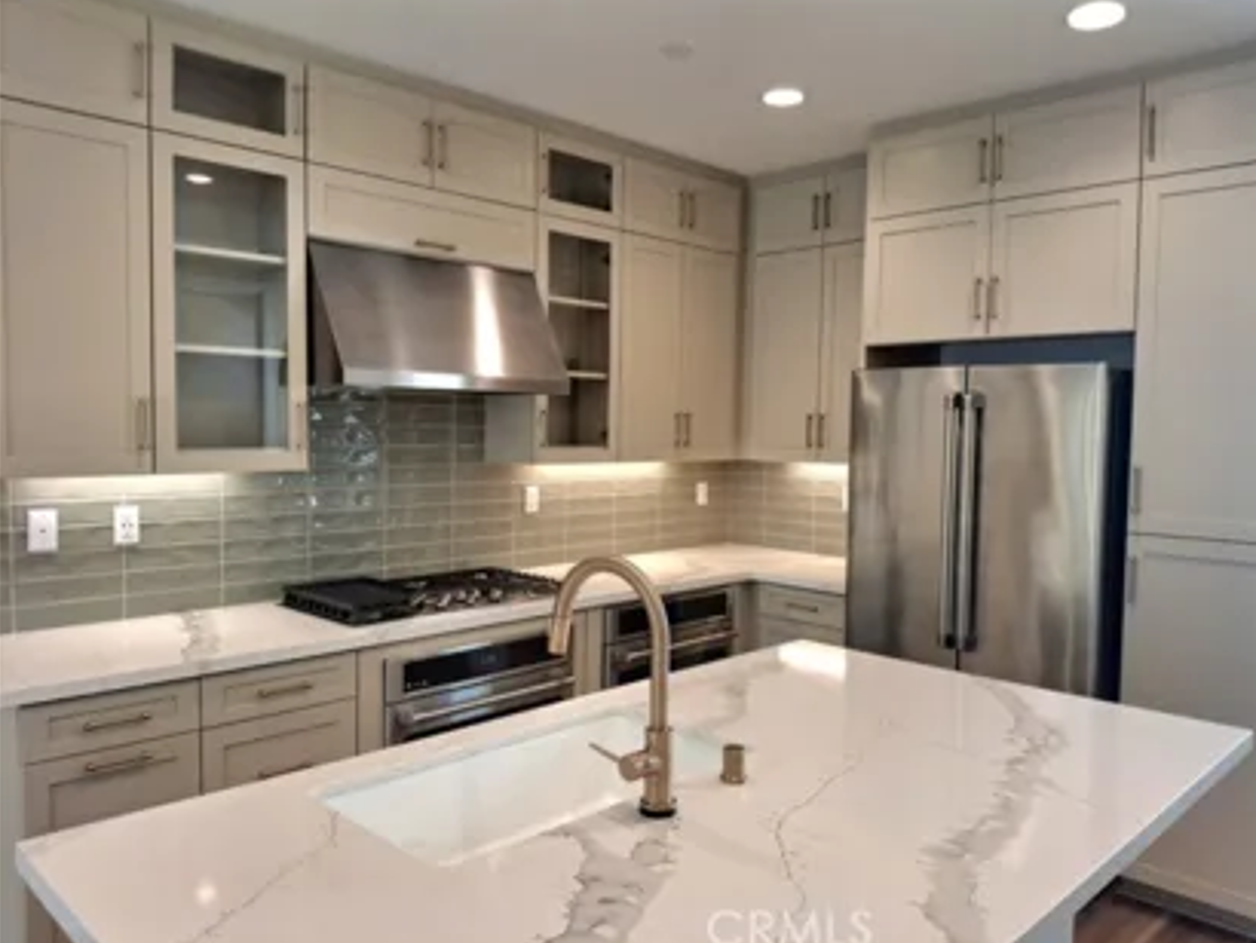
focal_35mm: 26
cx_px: 651
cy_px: 468
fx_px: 944
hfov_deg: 67.3
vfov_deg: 53.1
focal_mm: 4.69
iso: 64
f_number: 1.8
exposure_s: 1/120
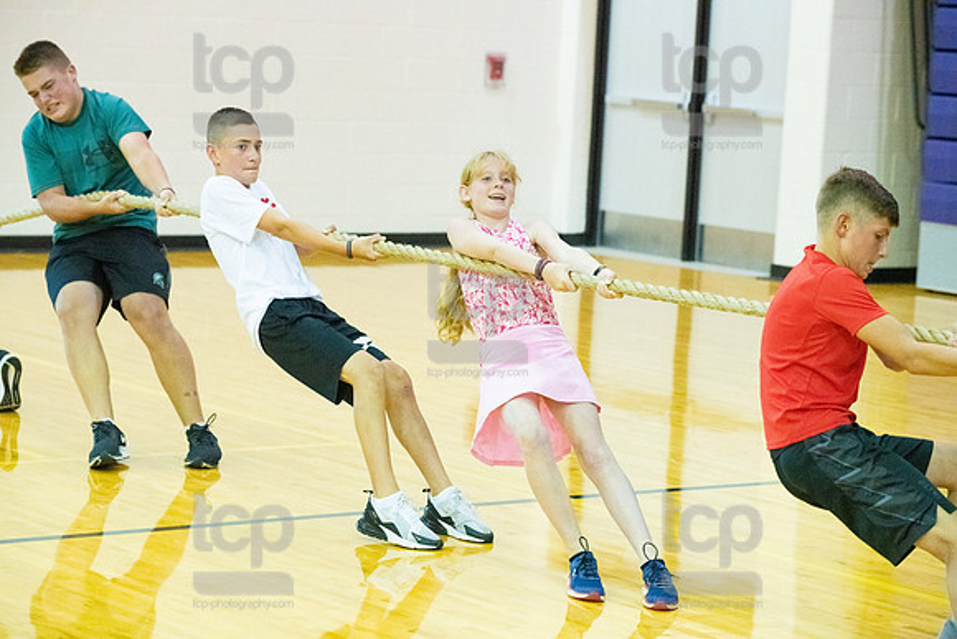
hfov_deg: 17.6
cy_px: 320
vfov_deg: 11.8
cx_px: 478
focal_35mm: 116
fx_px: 3084
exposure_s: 1/640
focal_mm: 116
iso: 6400
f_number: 4.5
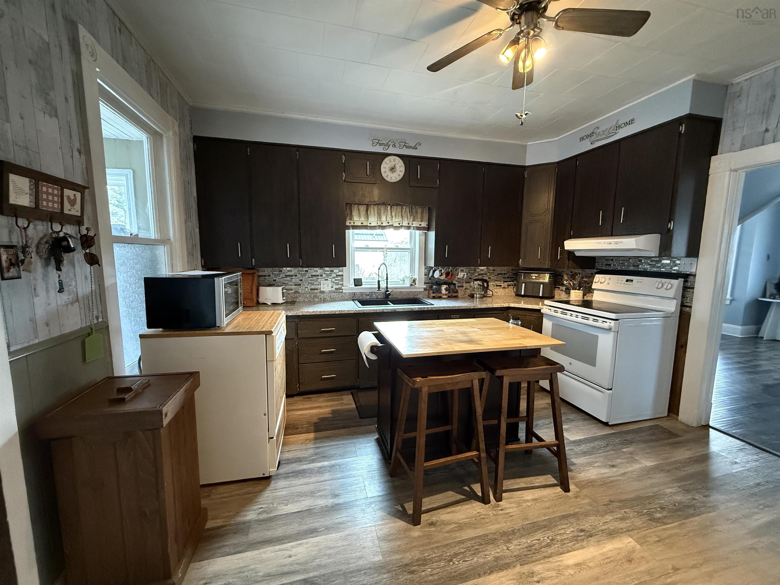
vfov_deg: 85.7
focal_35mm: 14
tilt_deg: -7.2
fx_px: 315
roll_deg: -0.7
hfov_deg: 102.1
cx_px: 390
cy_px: 292
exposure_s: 1/60
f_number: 2.2
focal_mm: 2.22
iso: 1000
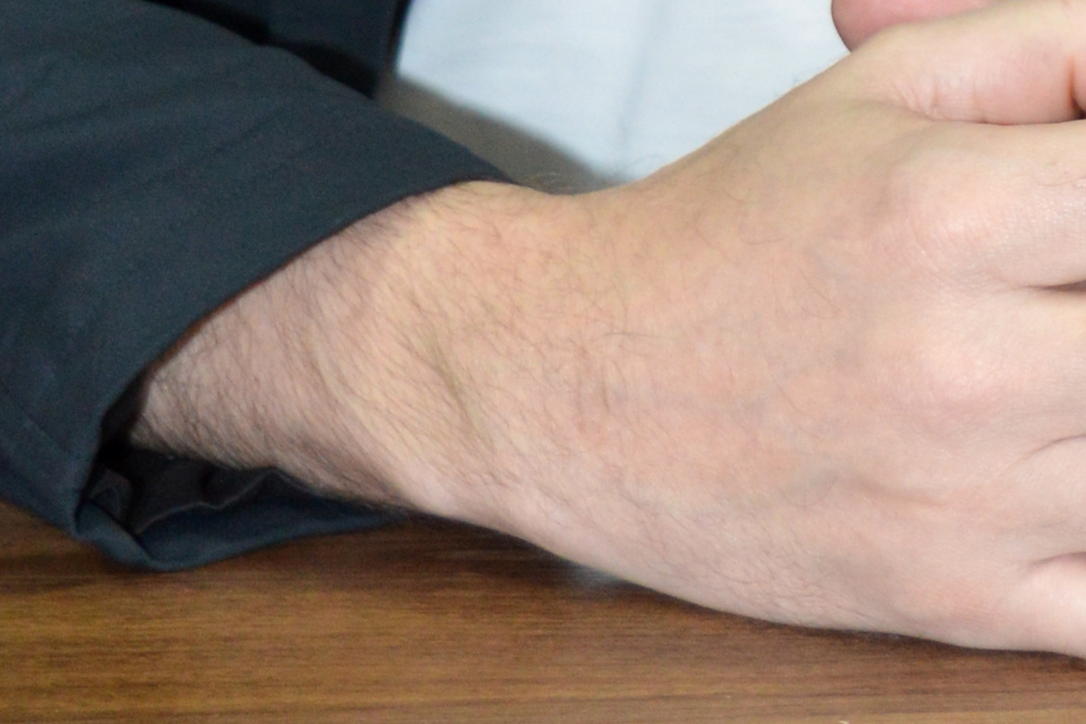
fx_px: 5008
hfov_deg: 12.3
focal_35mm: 166
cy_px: -1046
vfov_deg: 7.7
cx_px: 998
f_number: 4
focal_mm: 27
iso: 640
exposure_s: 1/60
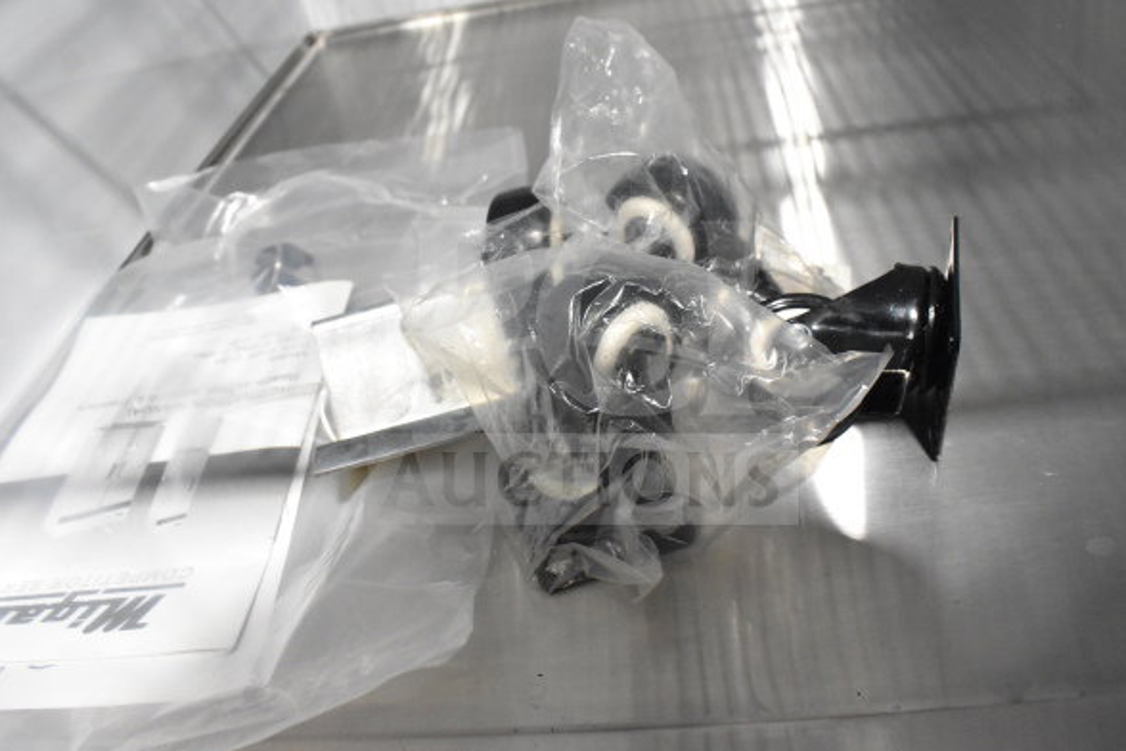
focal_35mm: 28
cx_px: 582
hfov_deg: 65.5
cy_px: 373
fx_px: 876
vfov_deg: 46.4
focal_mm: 18
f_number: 7.1
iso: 6400
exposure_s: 1/200
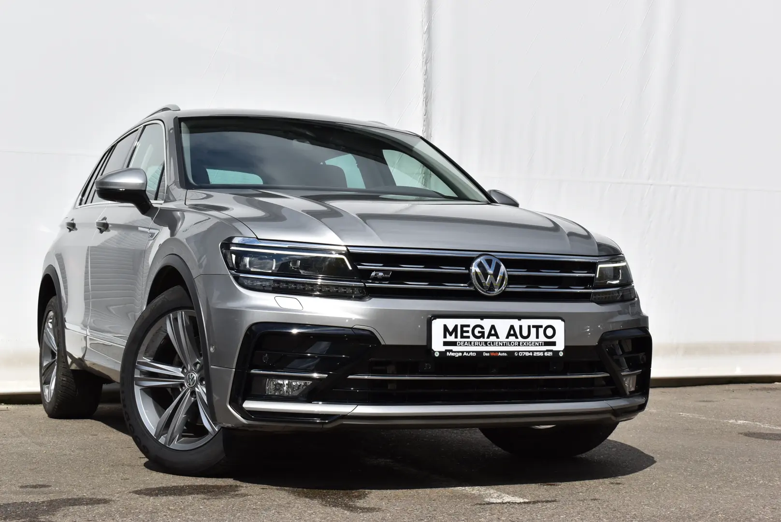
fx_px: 1237
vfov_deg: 23.8
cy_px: 261
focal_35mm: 57
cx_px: 390
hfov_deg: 35.0
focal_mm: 38
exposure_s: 1/400
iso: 100
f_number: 10
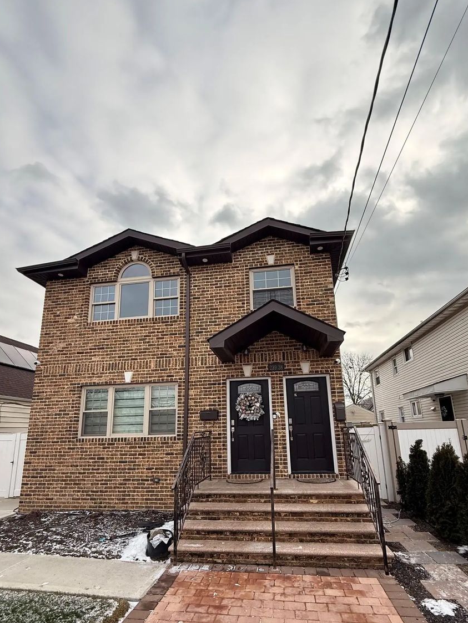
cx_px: 240
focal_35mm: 17
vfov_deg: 90.1
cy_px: 367
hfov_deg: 74.7
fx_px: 306
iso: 64
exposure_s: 1/820
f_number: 2.2
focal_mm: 2.22
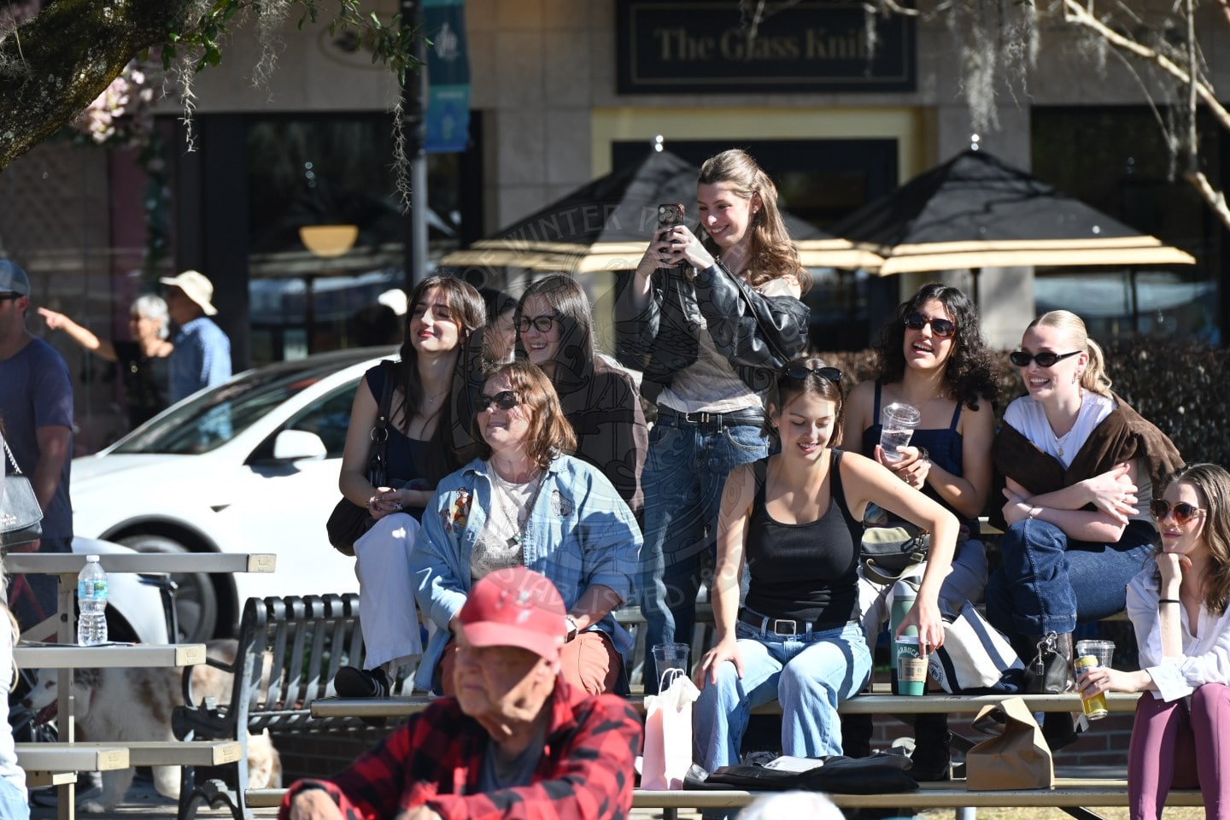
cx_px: 615
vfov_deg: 5.1
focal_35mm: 270
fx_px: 9224
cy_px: 410
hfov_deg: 7.6
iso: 320
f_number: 8
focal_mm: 270
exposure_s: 1/500
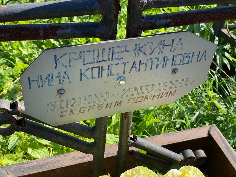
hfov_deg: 36.8
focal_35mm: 52
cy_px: 88
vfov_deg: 28.0
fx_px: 355
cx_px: 118
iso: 20
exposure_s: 1/516
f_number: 2
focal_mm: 6
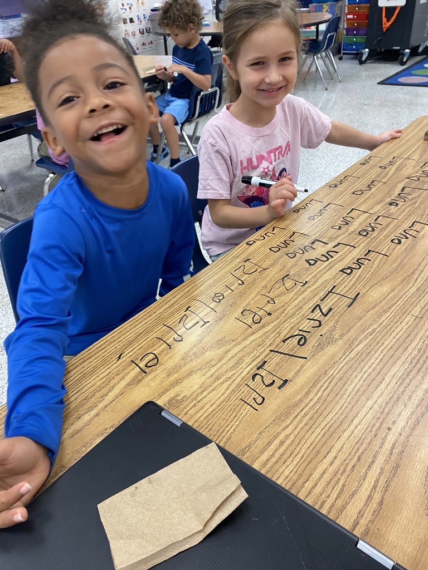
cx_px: 214
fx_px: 429
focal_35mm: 26
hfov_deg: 53.1
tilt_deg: -35.3
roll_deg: +5.1
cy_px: 285
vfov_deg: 67.3
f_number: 1.8
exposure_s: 1/60
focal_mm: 4.25
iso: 80
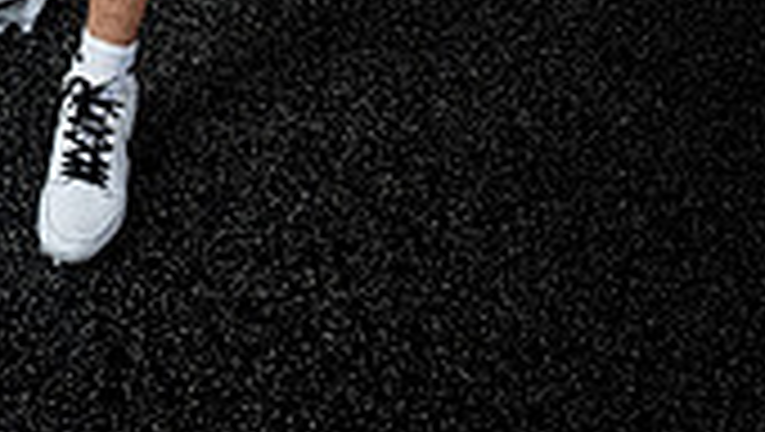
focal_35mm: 83
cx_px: 117
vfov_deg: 12.2
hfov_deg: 25.0
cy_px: -536
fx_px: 1685
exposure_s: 1/250
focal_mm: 30
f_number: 9
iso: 640
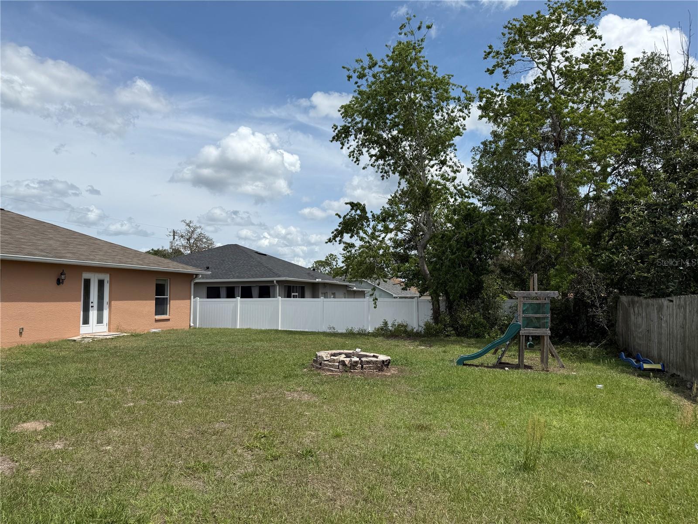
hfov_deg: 71.6
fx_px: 484
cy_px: 262
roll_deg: +1.0
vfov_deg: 56.8
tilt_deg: +5.2
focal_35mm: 24
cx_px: 349
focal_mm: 6.76
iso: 80
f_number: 1.78
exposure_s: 1/7353
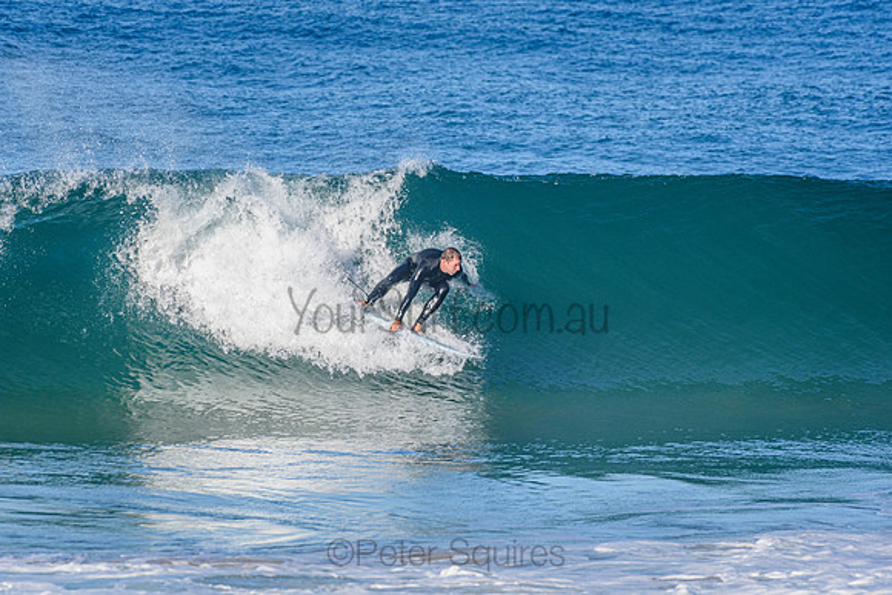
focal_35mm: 750
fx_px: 18587
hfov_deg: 2.7
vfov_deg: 1.8
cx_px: 446
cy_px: 298
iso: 400
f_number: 5.6
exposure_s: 1/2000
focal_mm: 500
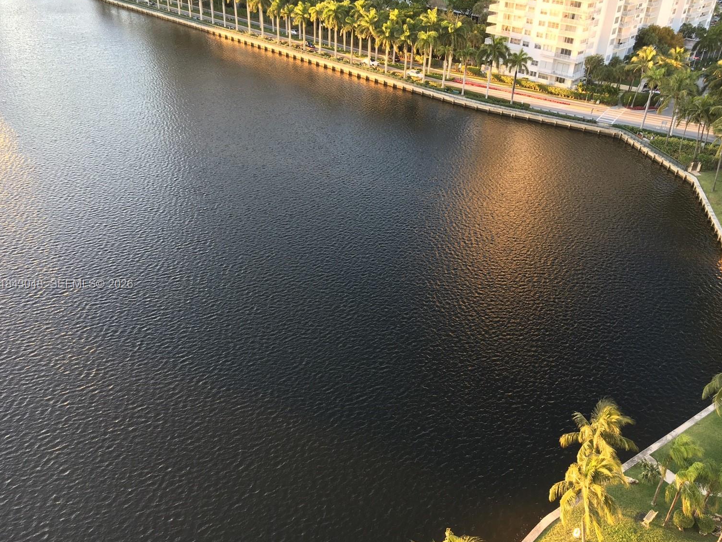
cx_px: 369
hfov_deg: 58.3
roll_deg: -2.2
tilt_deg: -31.5
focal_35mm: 31
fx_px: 647
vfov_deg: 45.4
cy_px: 285
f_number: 2.2
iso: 32
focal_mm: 4.15
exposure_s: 1/60
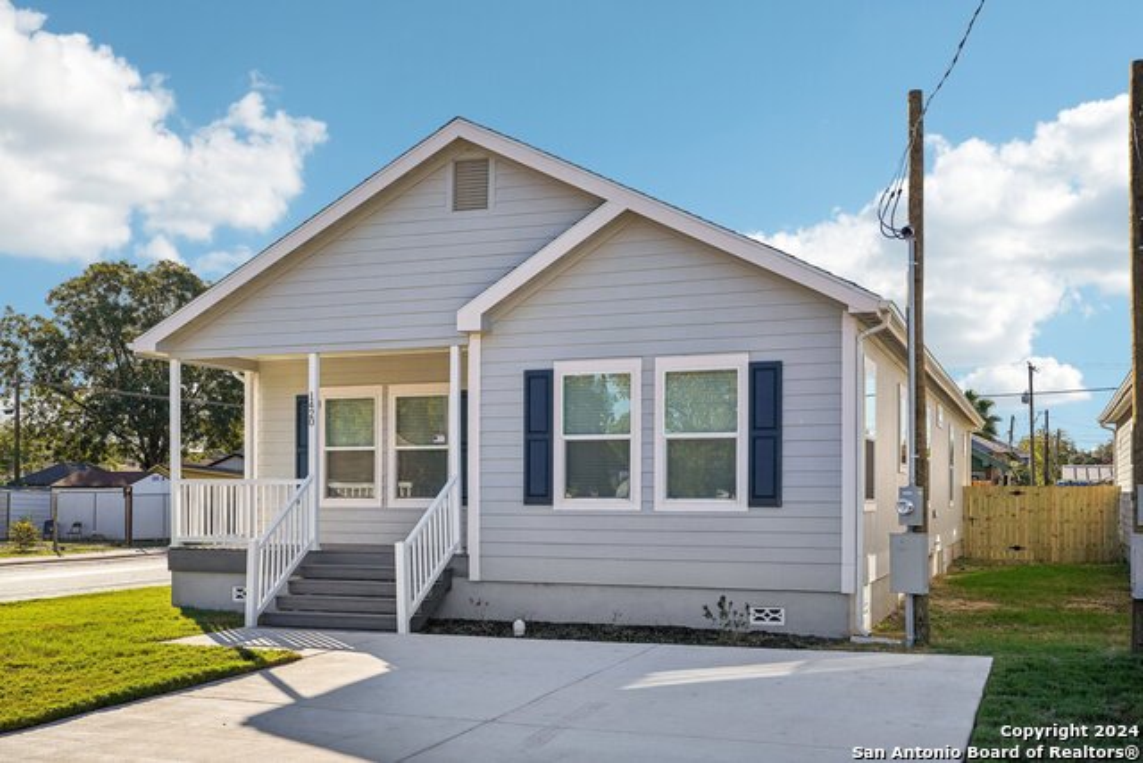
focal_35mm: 35
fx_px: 1111
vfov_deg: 37.9
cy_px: 382
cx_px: 572
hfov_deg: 54.4
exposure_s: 1/250
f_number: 8
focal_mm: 35
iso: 100
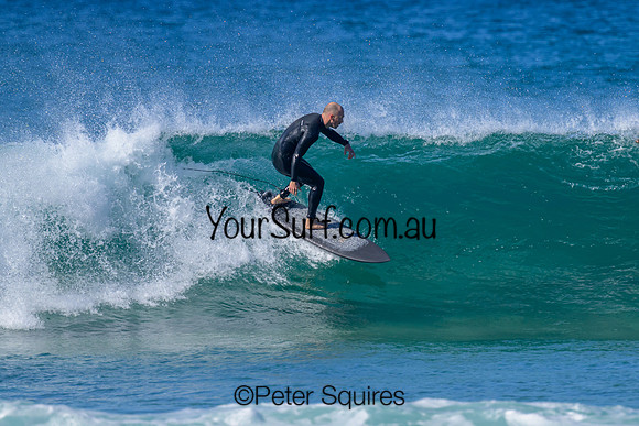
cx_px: 353
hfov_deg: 2.7
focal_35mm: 770
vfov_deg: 1.8
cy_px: 175
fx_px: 13673
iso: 560
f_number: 8
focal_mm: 560
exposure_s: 1/2000
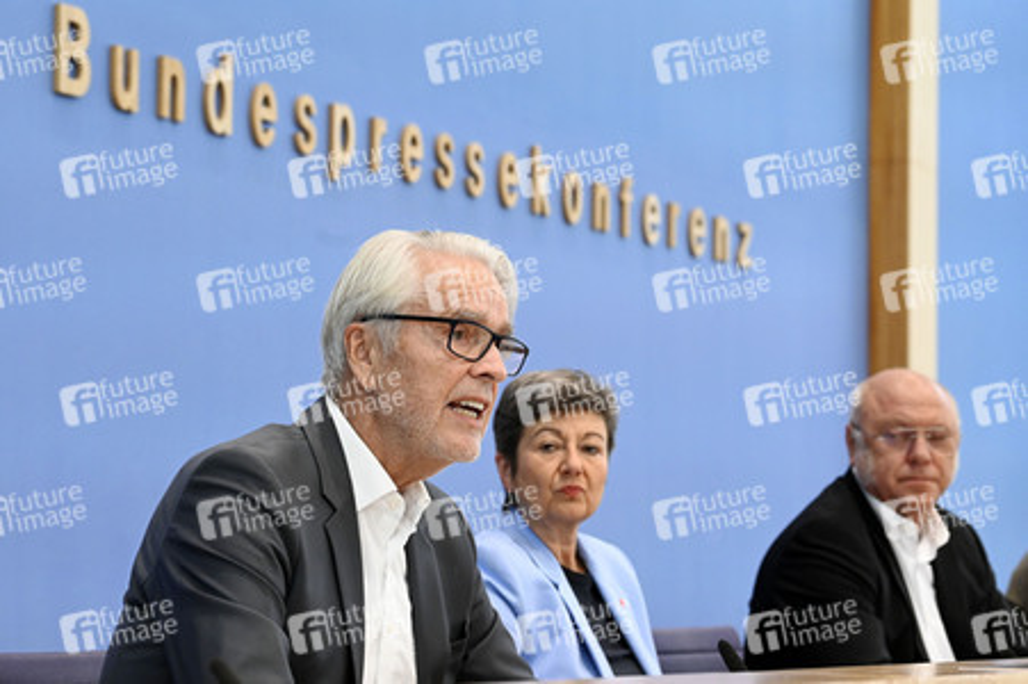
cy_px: 342
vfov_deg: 15.9
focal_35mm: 86
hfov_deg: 23.7
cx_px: 514
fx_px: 2454
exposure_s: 1/500
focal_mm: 86
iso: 4000
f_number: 6.3
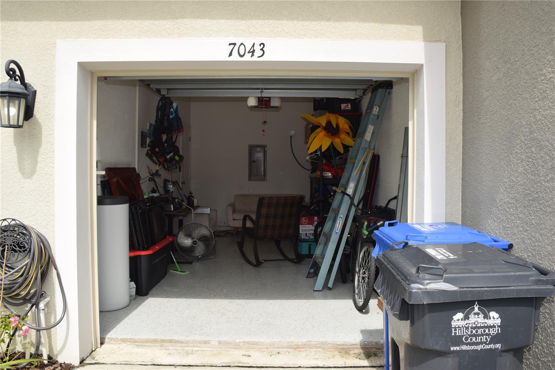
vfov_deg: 47.9
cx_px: 278
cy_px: 185
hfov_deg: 67.4
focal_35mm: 27
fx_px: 416
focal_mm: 18
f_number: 7.1
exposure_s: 1/200
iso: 100
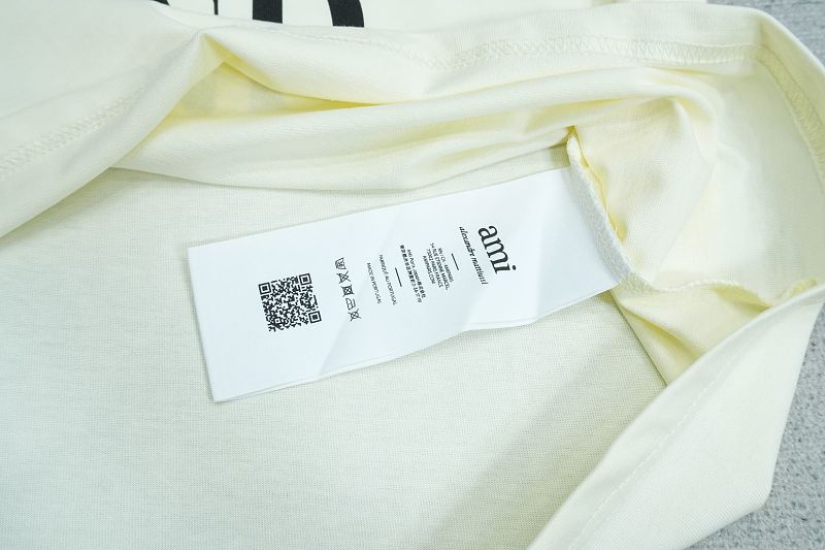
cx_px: 412
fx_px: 825
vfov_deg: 36.9
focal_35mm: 36
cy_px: 275
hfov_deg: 53.1
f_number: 8
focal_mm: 24
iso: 1000
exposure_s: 1/160
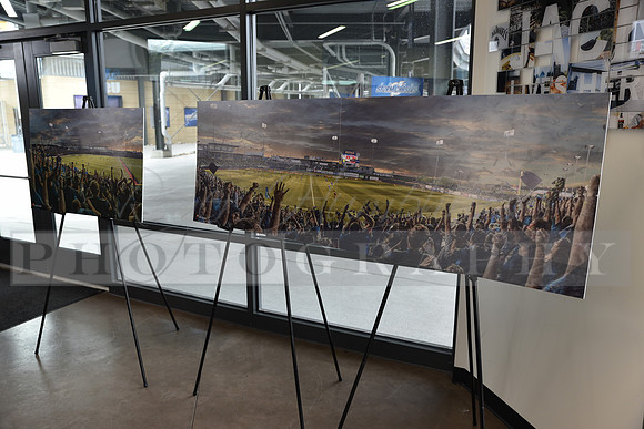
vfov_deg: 45.0
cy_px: 214
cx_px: 322
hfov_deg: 63.6
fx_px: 519
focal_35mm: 29
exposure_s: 1/60
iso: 400
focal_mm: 29
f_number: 4
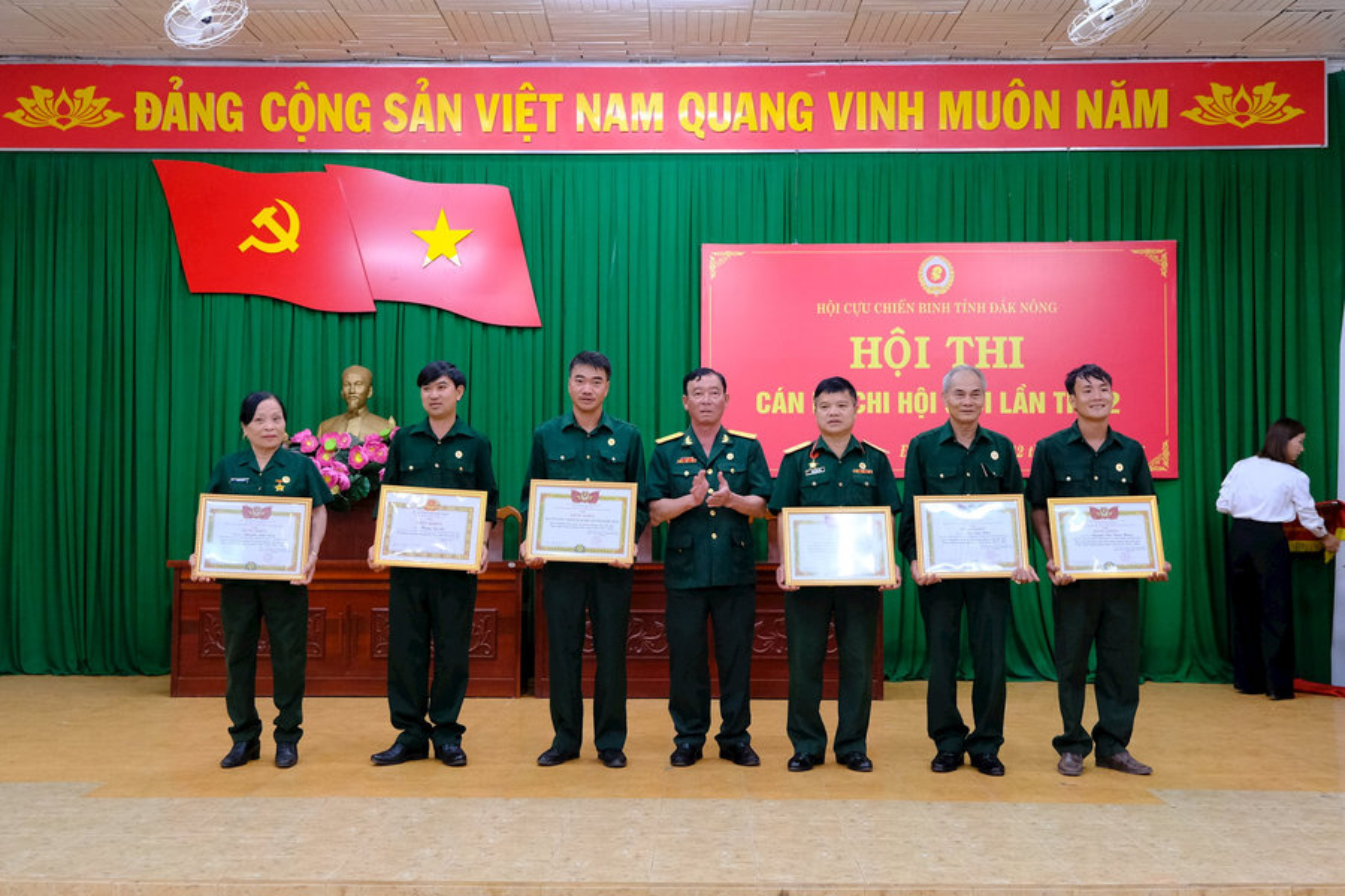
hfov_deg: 63.7
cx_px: 672
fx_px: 1083
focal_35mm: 29
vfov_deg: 45.0
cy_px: 448
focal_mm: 19.2
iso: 2500
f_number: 4
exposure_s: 1/100
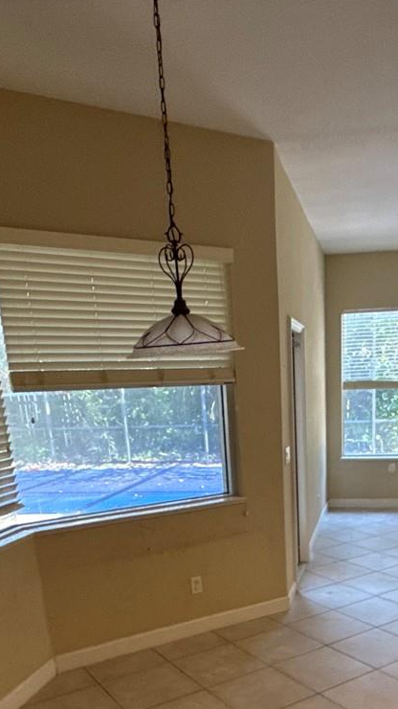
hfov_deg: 35.0
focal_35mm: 33
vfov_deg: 55.2
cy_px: 569
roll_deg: -1.1
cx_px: 285
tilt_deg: -11.5
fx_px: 619
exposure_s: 1/120
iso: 320
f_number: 2.2
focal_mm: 2.22
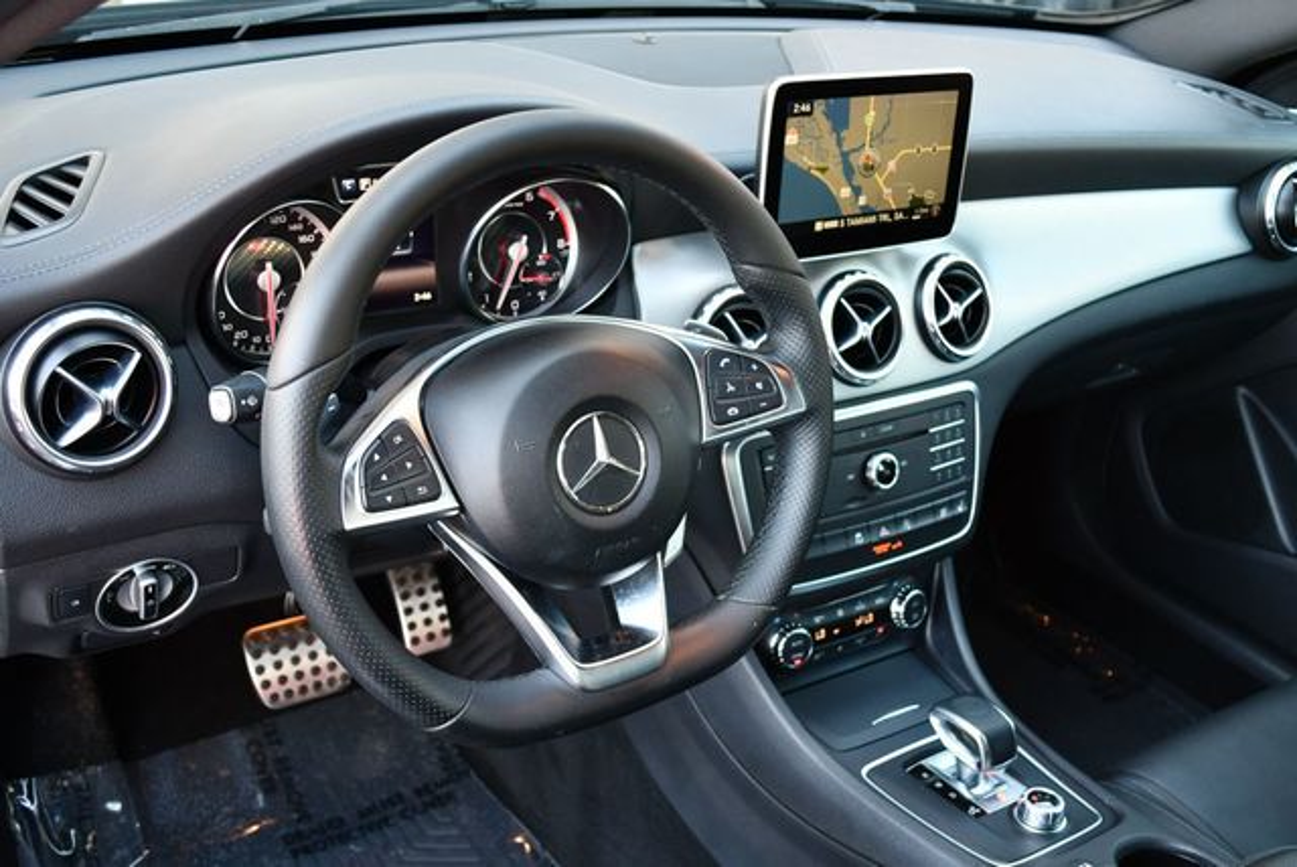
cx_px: 648
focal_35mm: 40
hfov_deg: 48.4
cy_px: 434
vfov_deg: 33.5
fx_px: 1442
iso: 800
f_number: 3.8
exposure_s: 1/125
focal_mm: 20
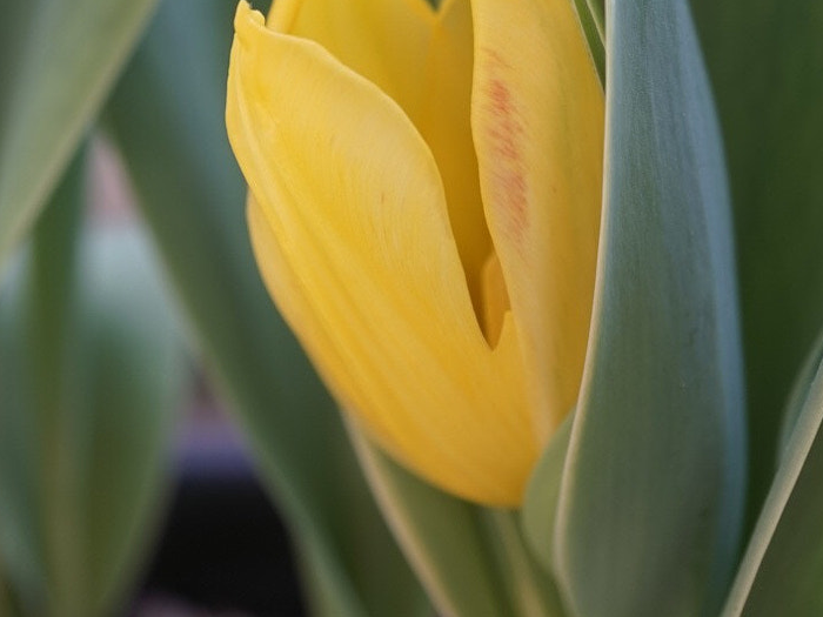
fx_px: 2354
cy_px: 242
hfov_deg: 19.8
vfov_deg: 14.9
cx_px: 379
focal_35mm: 99
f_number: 4
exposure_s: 1/250
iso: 100
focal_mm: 30
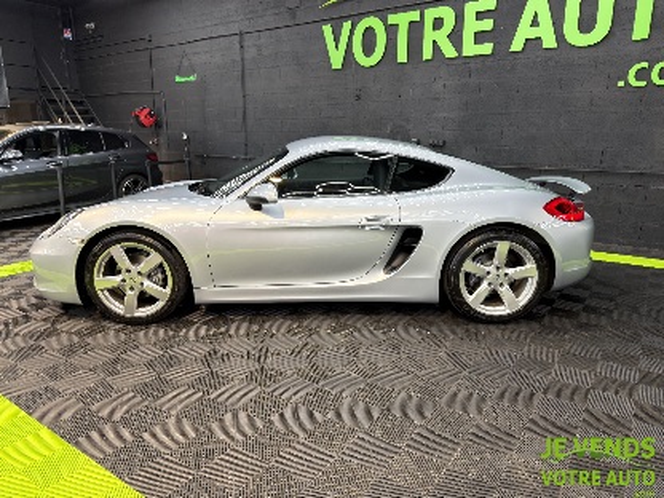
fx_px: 460
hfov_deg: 71.6
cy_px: 249
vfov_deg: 56.8
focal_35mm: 24
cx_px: 332
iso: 100
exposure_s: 1/50
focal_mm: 6.76
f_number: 1.78
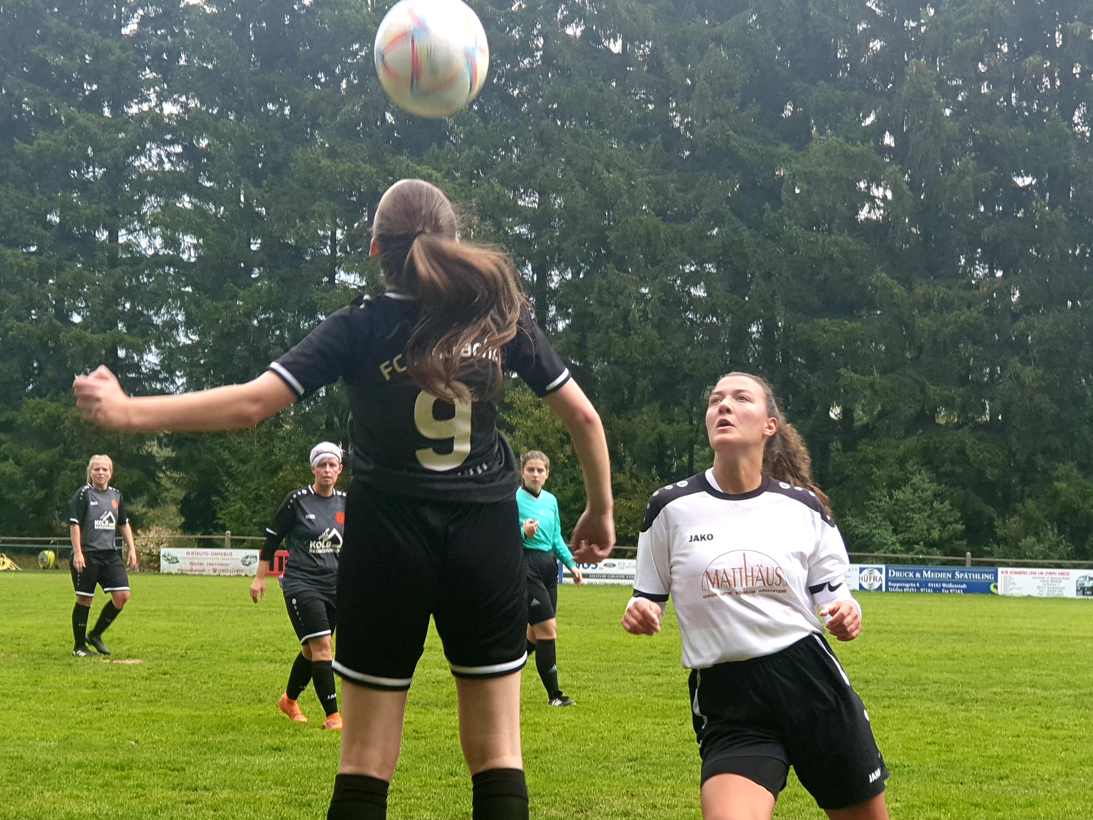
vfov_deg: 28.0
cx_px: 546
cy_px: 410
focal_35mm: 52
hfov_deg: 36.8
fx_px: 1642
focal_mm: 6
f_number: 2.4
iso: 40
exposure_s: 1/238
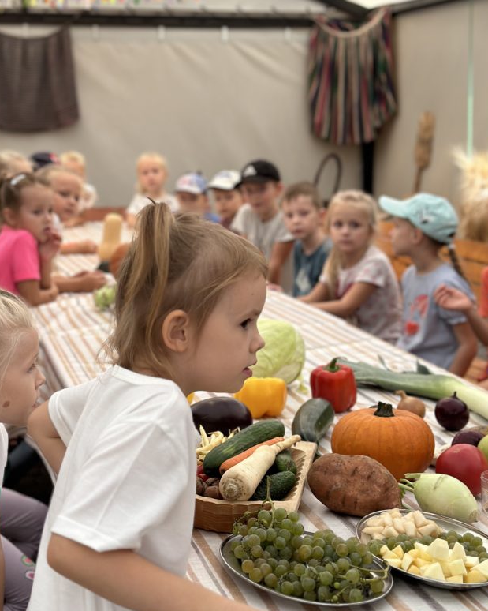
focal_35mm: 62
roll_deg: -0.5
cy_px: 264
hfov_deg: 24.5
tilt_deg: -4.8
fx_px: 1120
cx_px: 196
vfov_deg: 30.5
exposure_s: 1/127
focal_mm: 6.86
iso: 100
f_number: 1.78
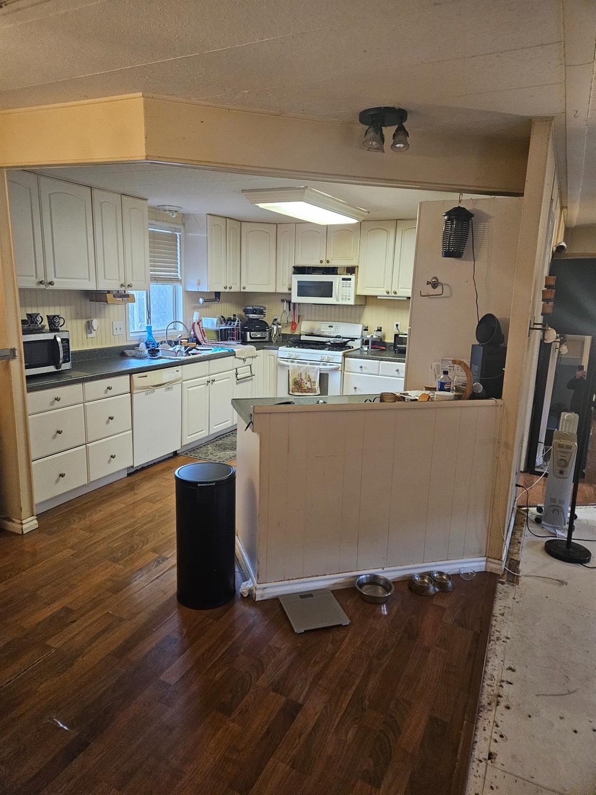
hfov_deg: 58.9
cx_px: 298
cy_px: 398
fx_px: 528
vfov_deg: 73.9
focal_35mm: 23
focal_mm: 5.4
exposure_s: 1/120
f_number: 1.8
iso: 800
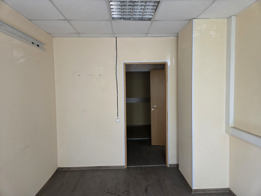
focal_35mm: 23
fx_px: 173
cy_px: 98
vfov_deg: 58.9
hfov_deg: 73.9
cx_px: 130
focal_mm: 5.4
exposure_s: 1/100
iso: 320
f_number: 1.8
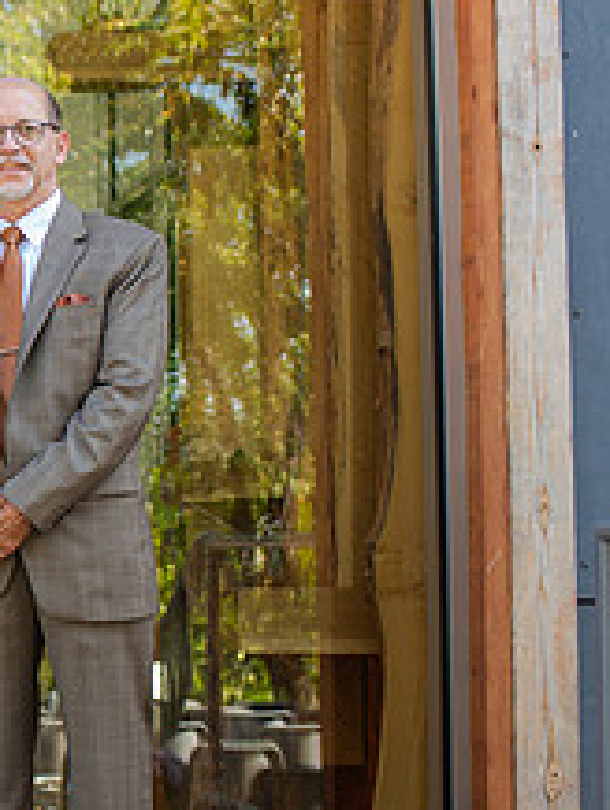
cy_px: 434
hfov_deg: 13.4
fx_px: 2368
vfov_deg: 19.4
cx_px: -426
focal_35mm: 101
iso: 450
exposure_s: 1/400
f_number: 3.2
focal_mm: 35
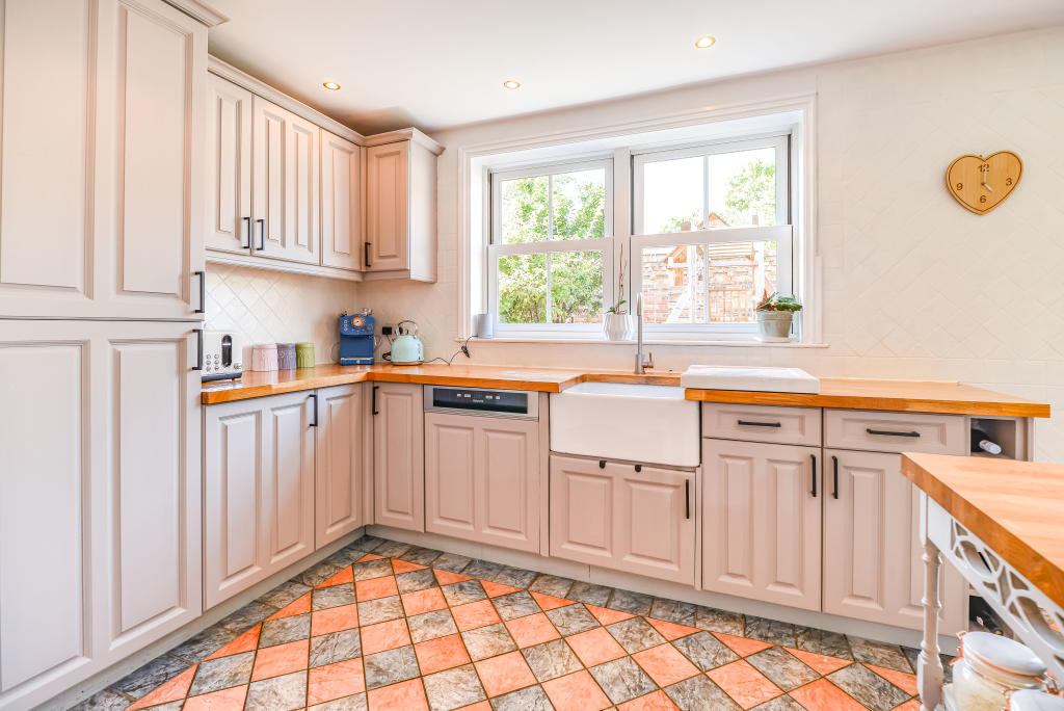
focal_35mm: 15
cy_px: 356
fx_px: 444
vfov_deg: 77.4
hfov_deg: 100.4
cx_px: 532
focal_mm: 15
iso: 200
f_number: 9
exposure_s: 1/15
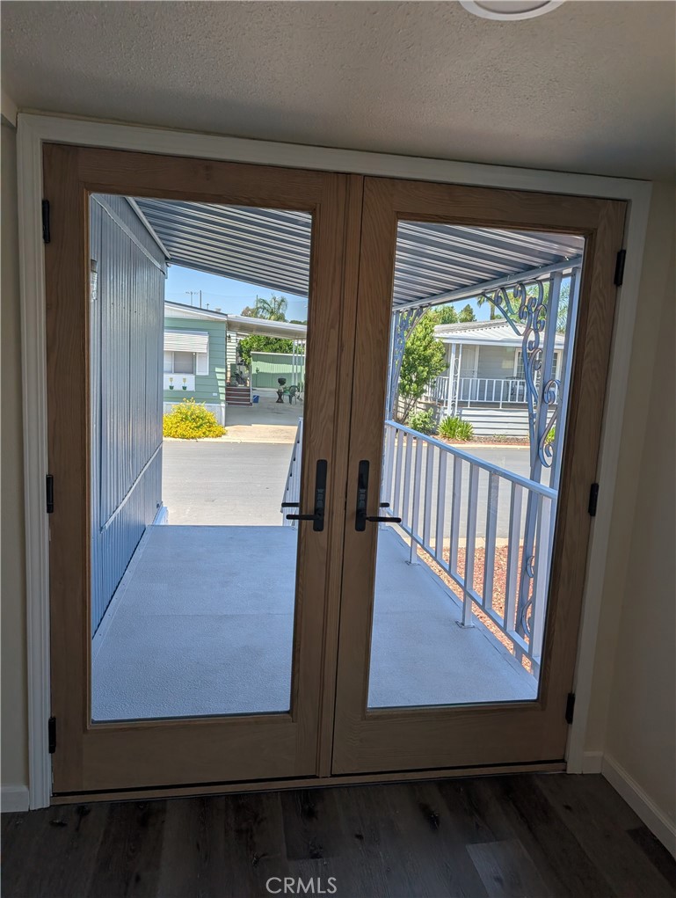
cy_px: 449
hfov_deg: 56.9
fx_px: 623
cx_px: 338
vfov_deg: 71.5
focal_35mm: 24
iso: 22
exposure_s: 1/3774
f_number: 1.68
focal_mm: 6.9
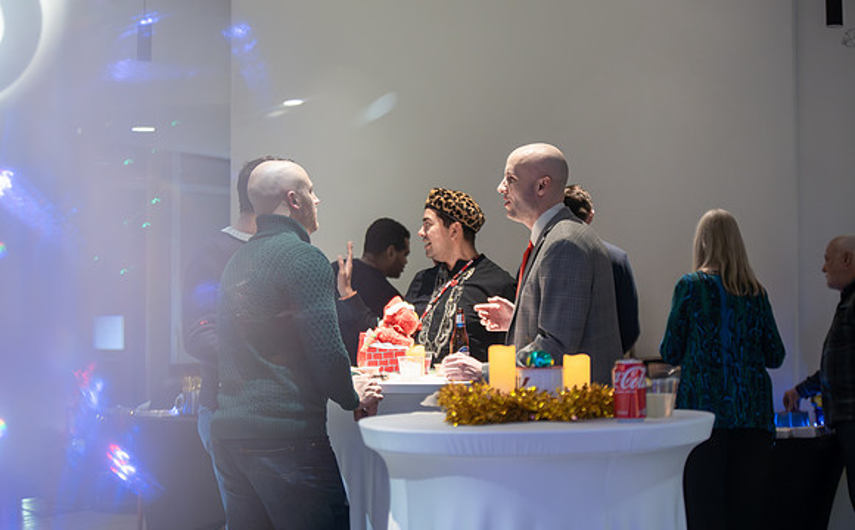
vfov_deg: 17.3
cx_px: 415
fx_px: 1749
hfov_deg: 27.5
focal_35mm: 75
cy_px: 245
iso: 1600
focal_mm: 70
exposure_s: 1/60
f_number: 2.8
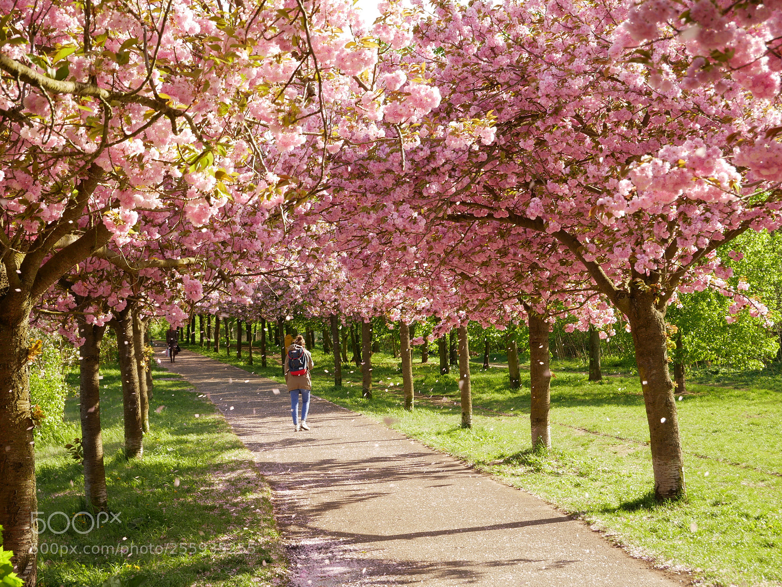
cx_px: 391
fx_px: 1492
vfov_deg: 22.3
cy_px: 294
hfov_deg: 29.4
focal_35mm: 66
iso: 200
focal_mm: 33
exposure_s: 1/200
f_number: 5.6
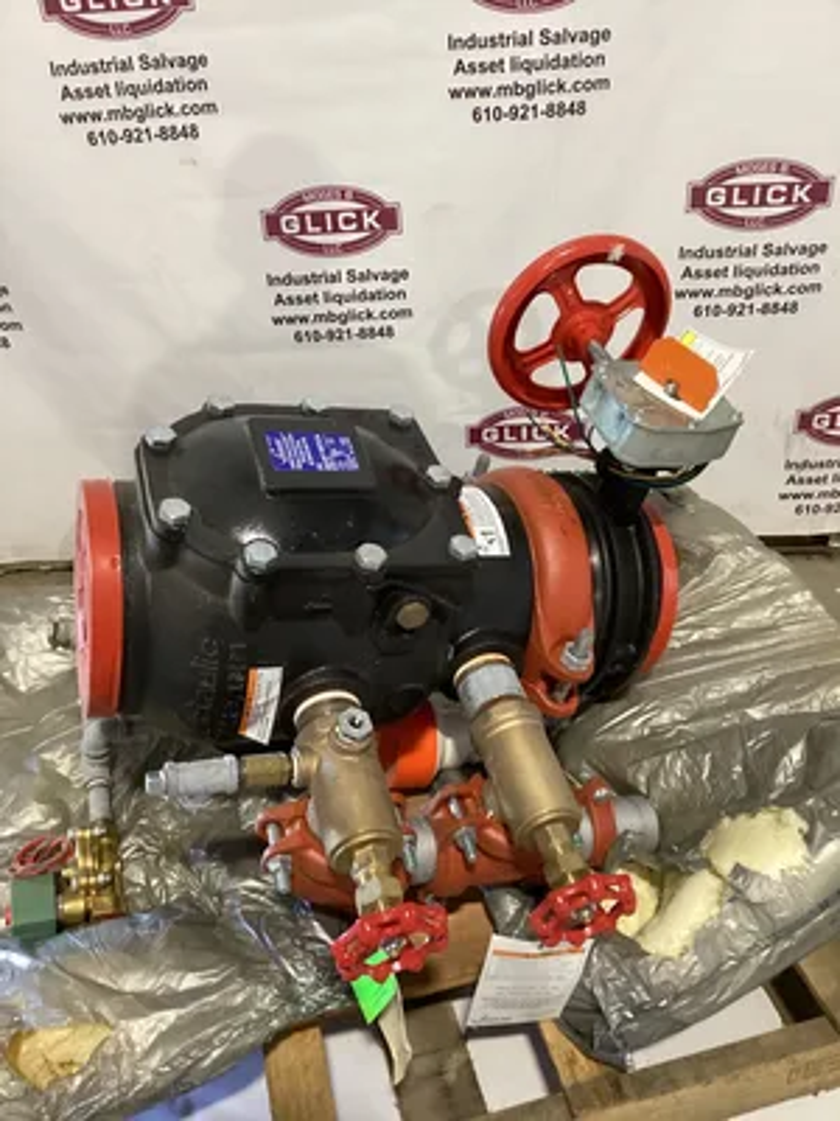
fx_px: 1003
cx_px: 420
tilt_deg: -33.2
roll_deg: +5.9
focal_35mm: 31
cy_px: 560
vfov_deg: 58.4
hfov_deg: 45.4
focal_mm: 3.3
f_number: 2.4
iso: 320
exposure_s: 1/40
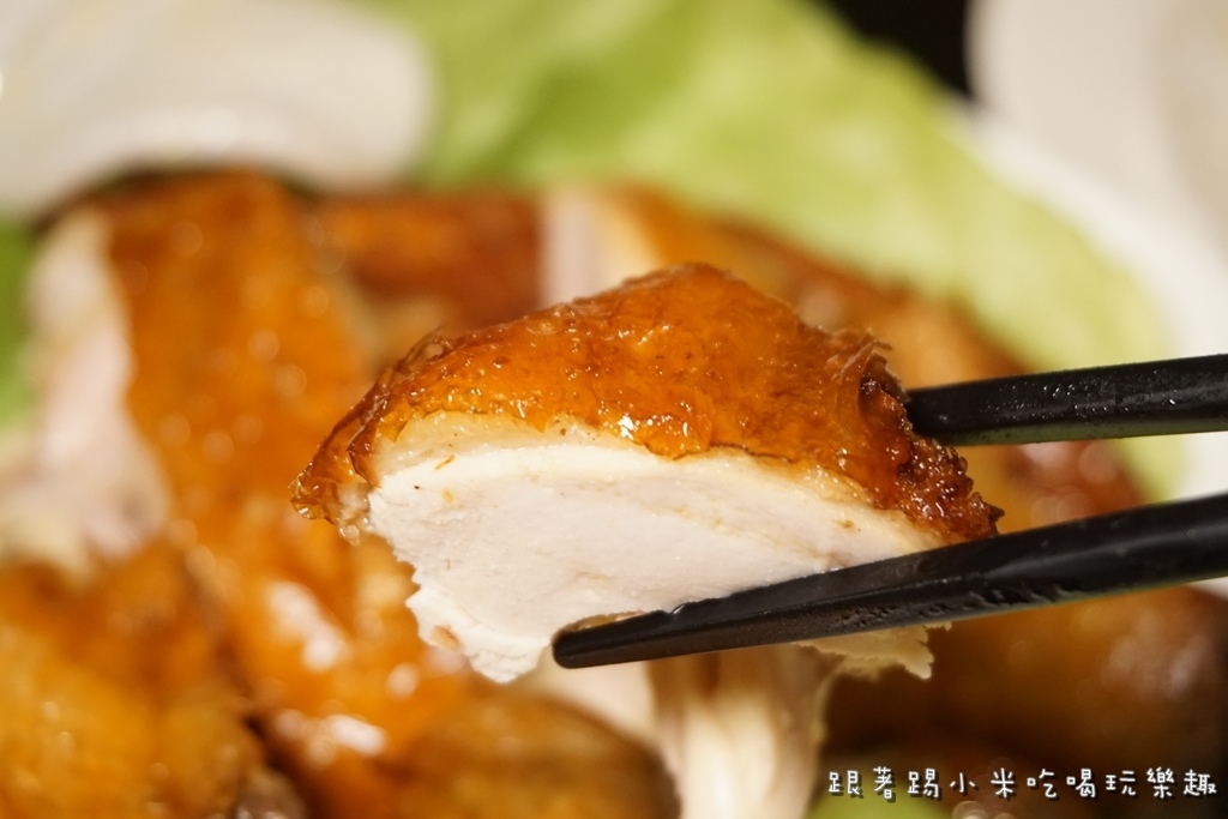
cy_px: 410
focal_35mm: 63
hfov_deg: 31.9
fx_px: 2149
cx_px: 614
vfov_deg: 21.6
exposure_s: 1/80
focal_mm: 42
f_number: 5.6
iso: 1600
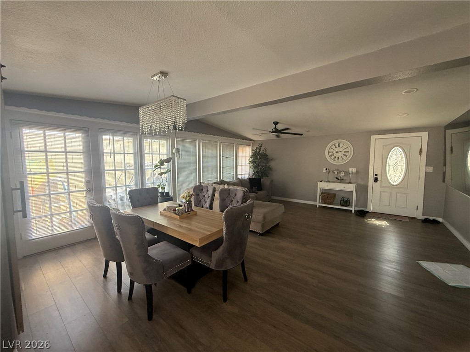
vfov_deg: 85.7
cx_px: 235
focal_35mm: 14
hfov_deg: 102.1
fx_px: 190
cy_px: 176
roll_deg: +0.1
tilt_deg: -5.0
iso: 200
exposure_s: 1/99
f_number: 2.2
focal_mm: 2.22
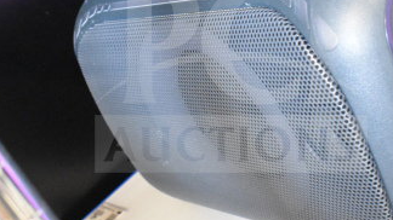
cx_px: 230
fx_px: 708
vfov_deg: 17.7
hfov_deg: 31.0
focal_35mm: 68
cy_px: 77
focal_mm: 23
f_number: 3.8
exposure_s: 1/40
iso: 8000
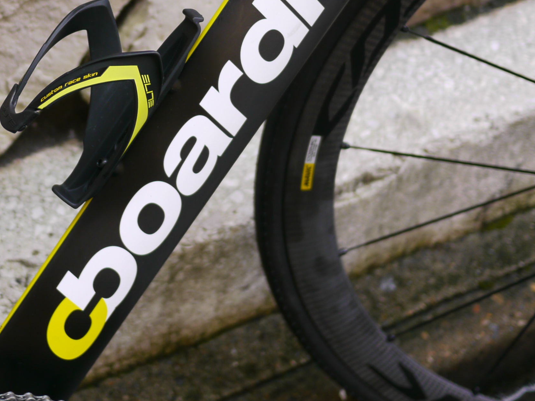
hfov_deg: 20.3
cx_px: 126
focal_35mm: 96
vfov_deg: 15.3
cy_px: 54
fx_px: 1484
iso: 100
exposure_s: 1/30
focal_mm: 20
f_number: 1.7
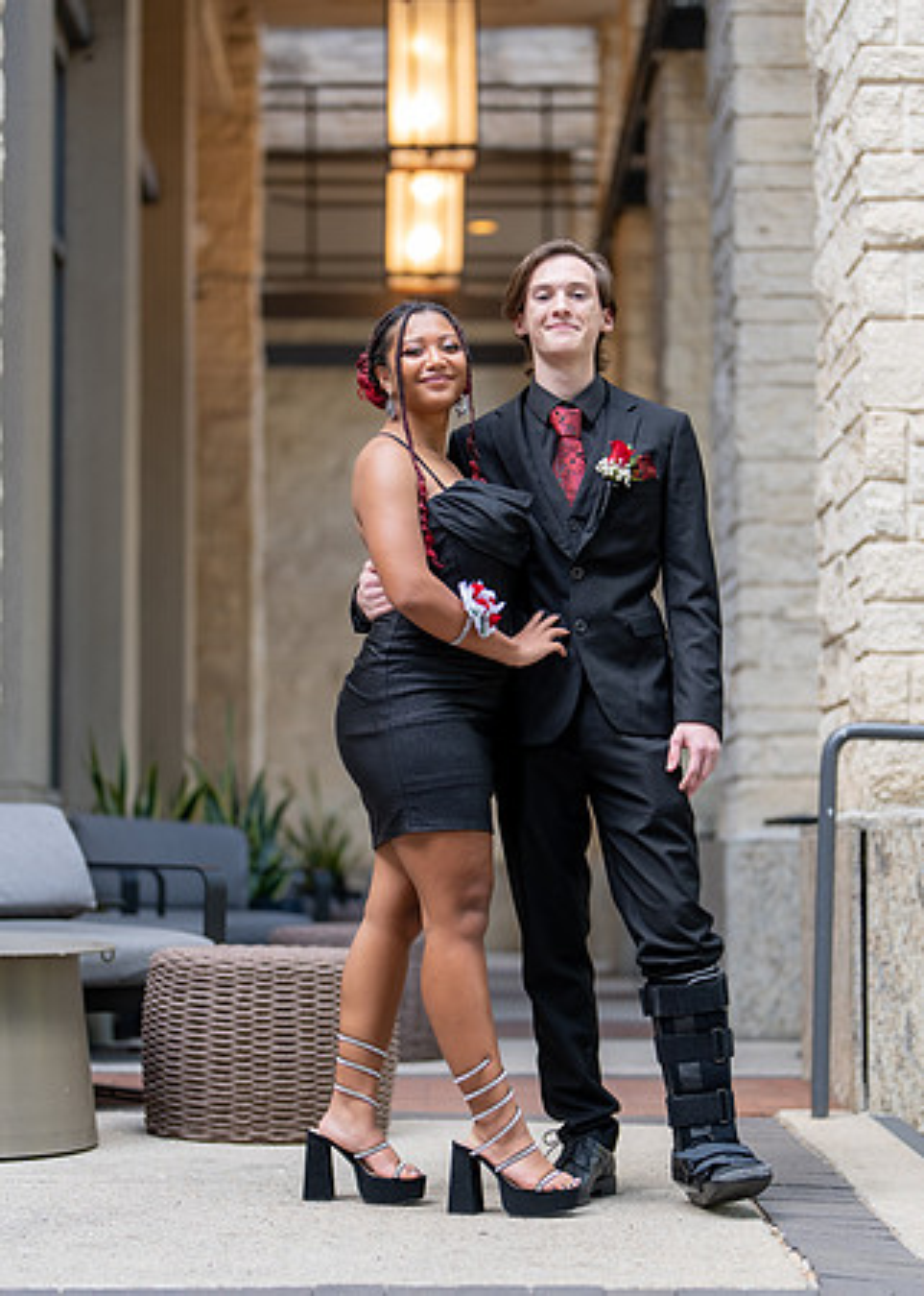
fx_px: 2919
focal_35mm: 79
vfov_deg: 25.0
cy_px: 690
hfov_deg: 18.0
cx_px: 540
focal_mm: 50
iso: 160
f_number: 1.2
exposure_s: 1/400
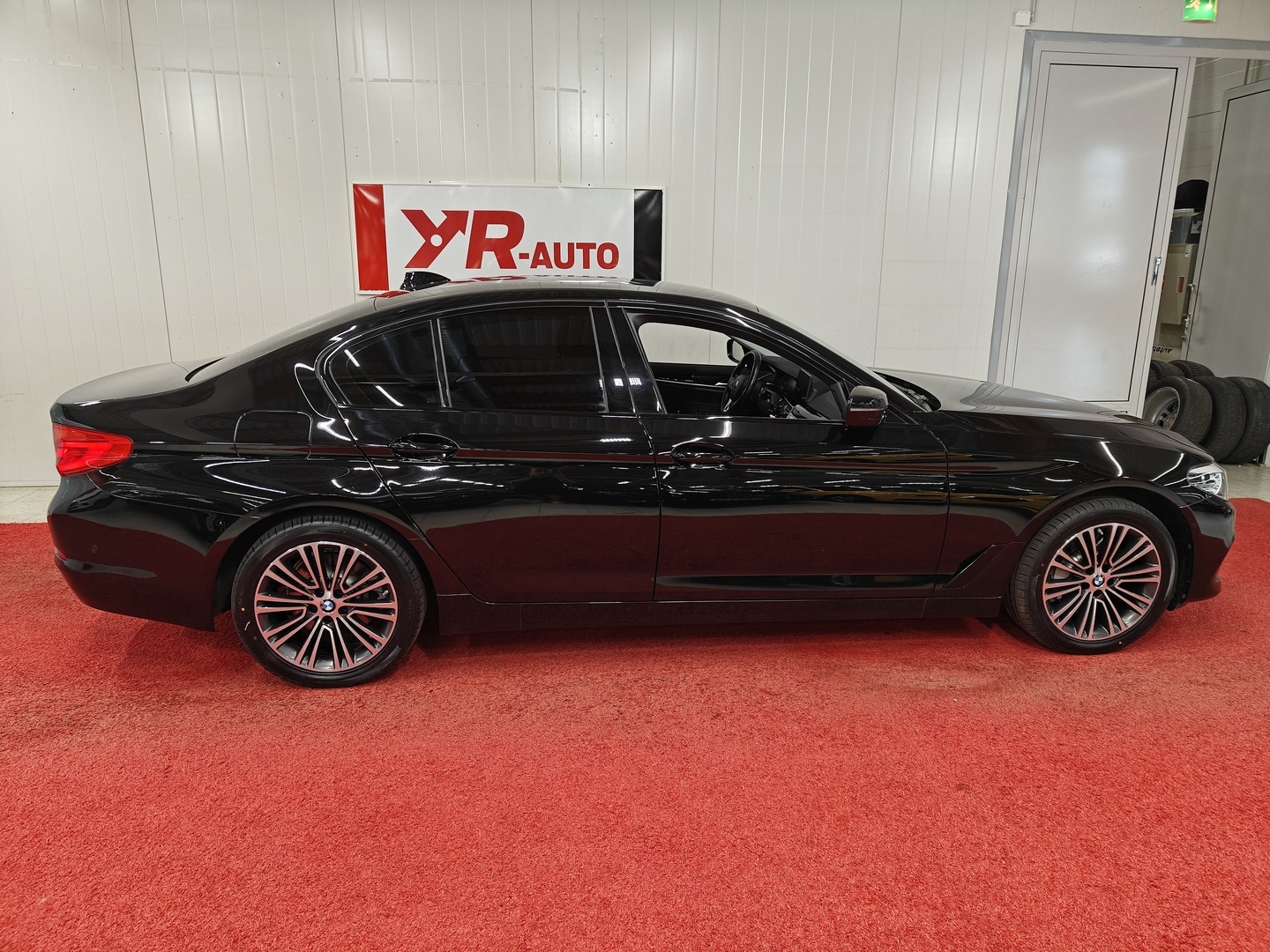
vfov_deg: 56.8
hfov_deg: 71.6
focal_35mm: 24
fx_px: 881
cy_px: 476
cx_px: 635
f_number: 1.8
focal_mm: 5.59
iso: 100
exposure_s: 1/85
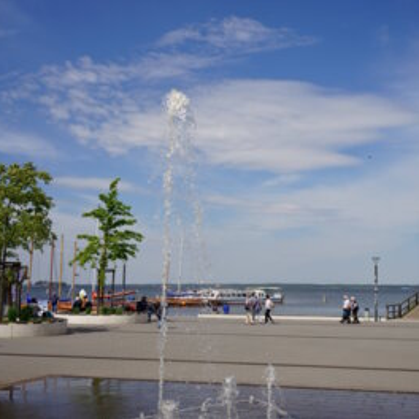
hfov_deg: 37.3
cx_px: 262
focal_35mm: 45
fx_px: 616
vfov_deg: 37.6
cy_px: 209
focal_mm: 35
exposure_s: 1/800
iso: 100
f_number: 7.1
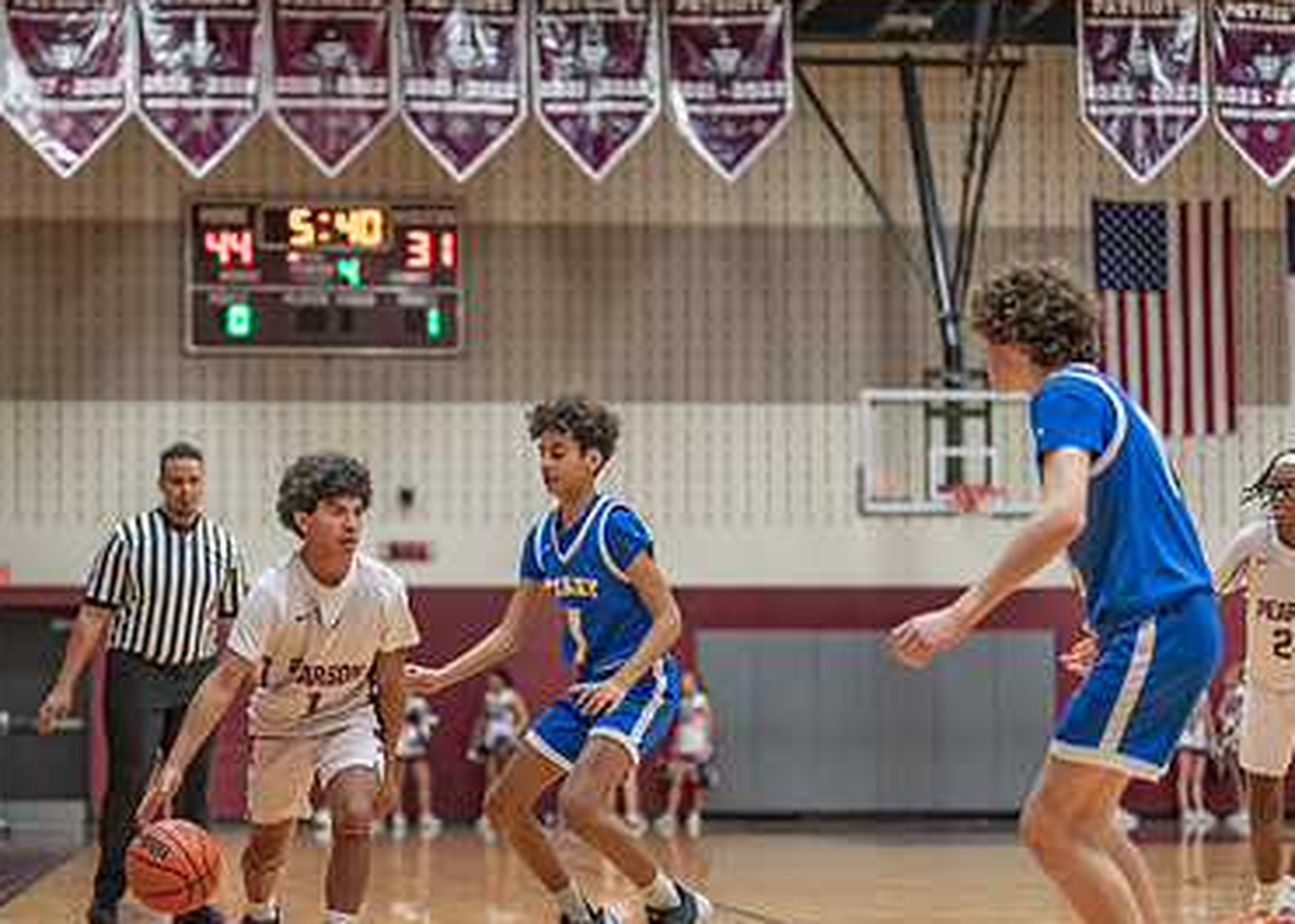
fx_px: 3016
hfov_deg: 24.1
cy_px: 676
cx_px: 380
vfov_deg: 17.4
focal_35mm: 82
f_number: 1.2
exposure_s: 1/1000
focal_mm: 50
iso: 1000
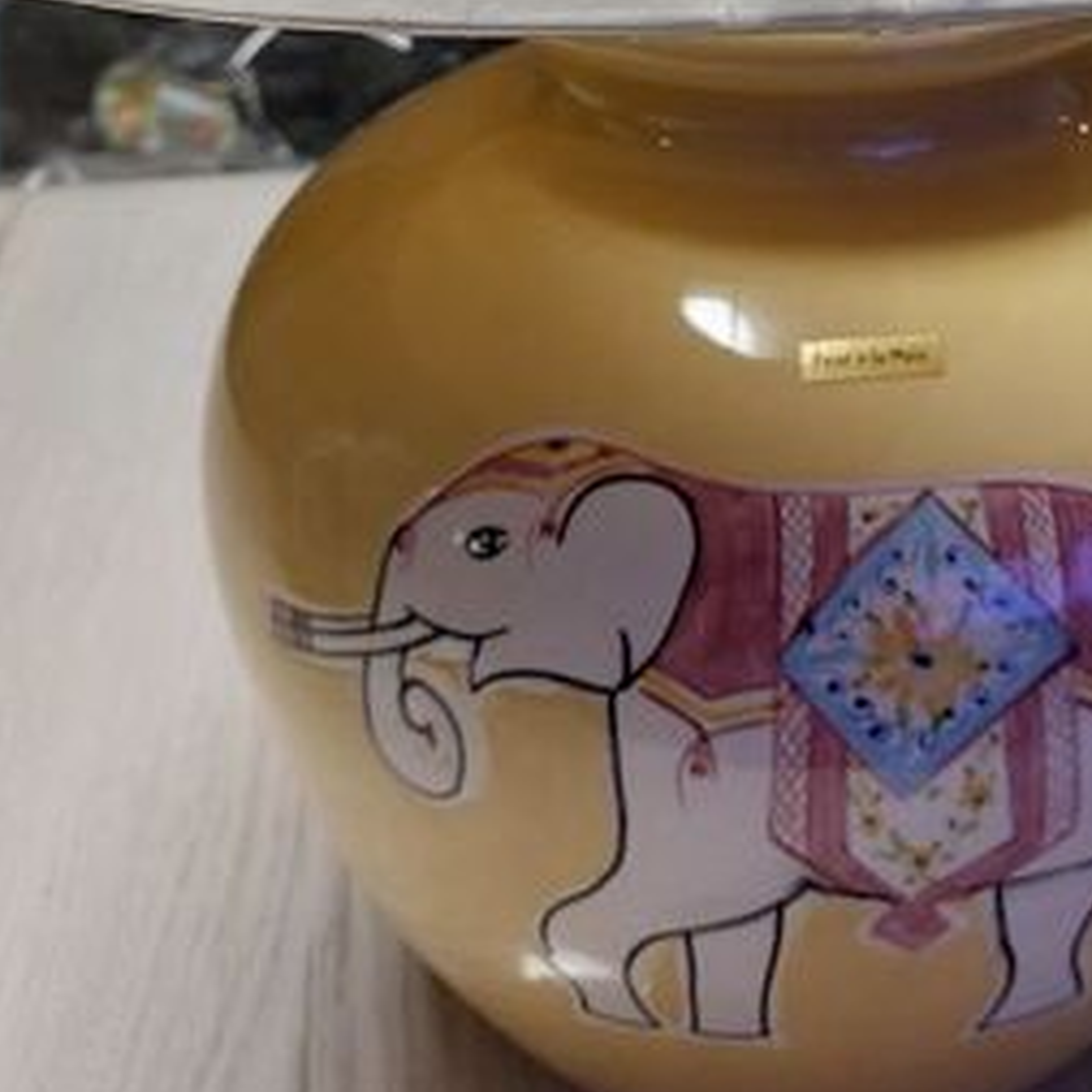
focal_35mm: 56
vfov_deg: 27.8
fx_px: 1999
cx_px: 777
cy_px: -125
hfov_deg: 30.2
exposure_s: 1/50
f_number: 1.8
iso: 125
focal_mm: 5.23
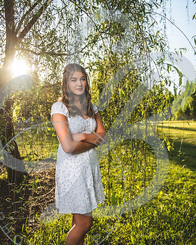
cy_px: 134
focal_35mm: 33
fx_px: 240
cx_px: 91
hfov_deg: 44.5
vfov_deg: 54.2
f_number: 2.8
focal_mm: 26
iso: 100
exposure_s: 1/800
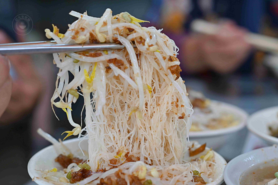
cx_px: 139
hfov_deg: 27.0
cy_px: 92
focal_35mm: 75
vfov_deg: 18.2
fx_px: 579
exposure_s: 1/200
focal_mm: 50
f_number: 3.2
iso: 280
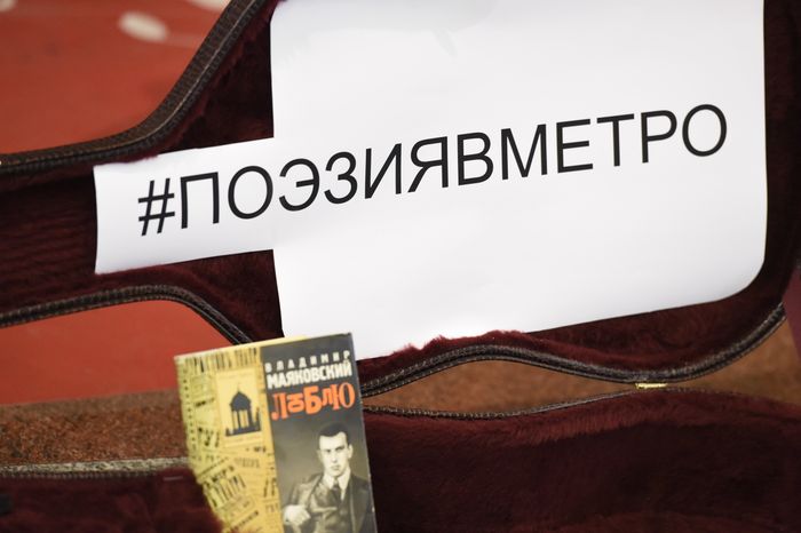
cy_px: 266
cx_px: 400
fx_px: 4337
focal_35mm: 195
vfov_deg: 7.0
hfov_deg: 10.6
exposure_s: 1/125
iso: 8000
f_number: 3.5
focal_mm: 195
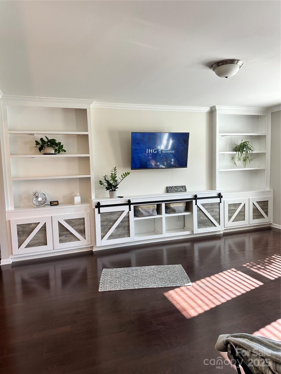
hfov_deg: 56.8
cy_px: 187
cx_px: 140
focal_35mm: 24
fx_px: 260
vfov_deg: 71.6
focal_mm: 6.86
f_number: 1.78
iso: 64
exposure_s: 1/63
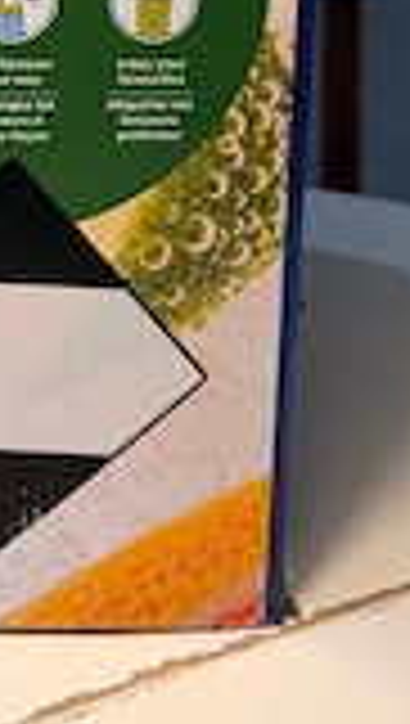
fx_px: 1252
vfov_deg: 29.8
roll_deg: -0.6
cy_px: -22
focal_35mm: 65
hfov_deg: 18.1
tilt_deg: -10.4
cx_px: -18
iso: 50
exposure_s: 1/100
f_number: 1.78
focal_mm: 6.76
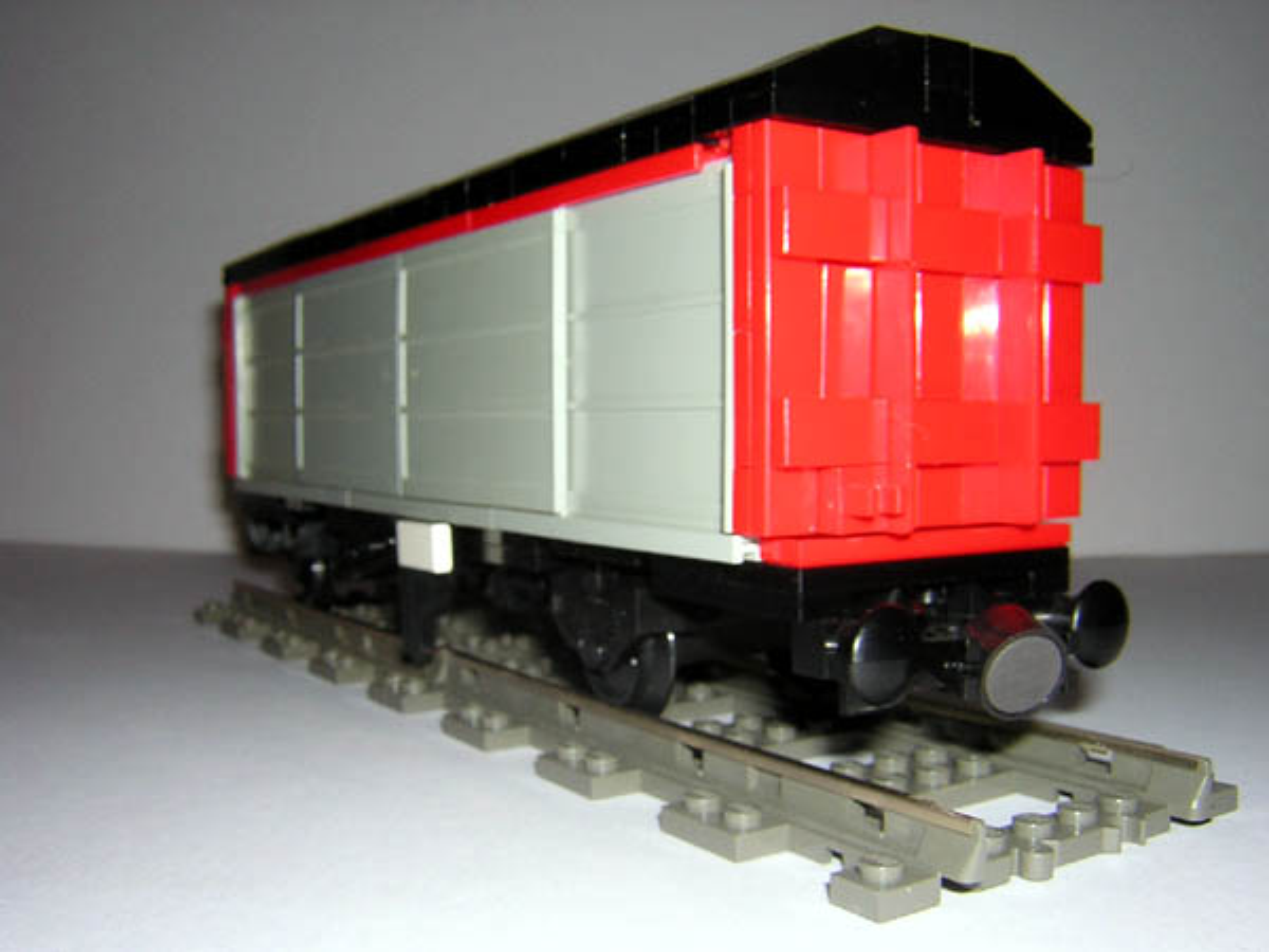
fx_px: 1320
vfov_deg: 39.7
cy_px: 476
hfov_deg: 51.4
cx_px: 634
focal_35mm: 36
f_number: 5.2
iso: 100
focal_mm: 4.7
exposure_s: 1/60.1
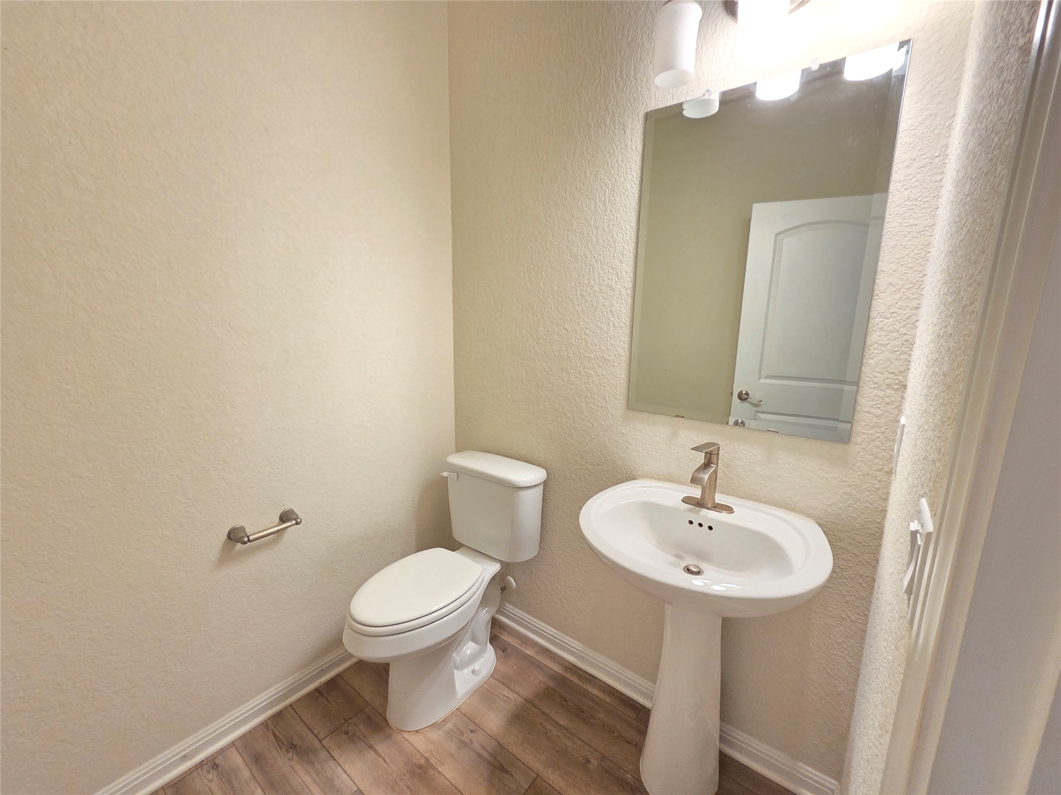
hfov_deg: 106.2
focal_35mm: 13
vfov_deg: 89.9
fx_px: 398
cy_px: 398
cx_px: 530
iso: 400
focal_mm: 2.2
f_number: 2.2
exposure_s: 1/60
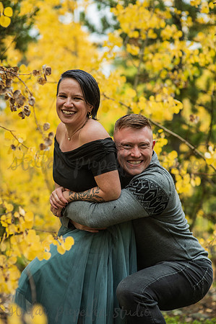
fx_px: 767
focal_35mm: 85
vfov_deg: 23.9
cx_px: 108
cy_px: 162
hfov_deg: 16.0
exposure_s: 1/200
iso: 500
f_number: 2.2
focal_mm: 85
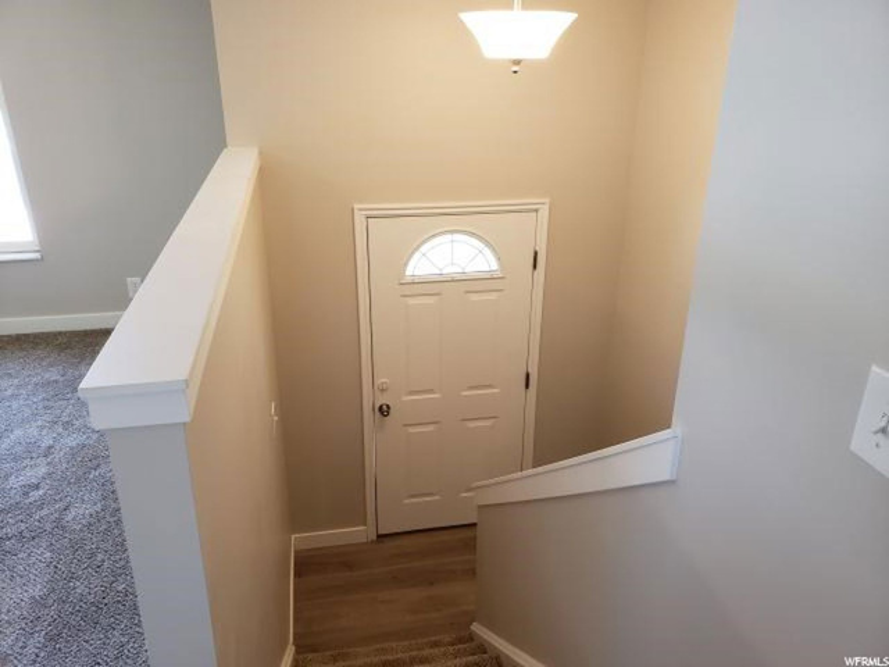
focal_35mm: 26
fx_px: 668
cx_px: 444
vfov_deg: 53.1
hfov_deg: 67.3
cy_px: 334
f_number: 2.4
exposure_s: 1/60
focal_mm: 4.3
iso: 250
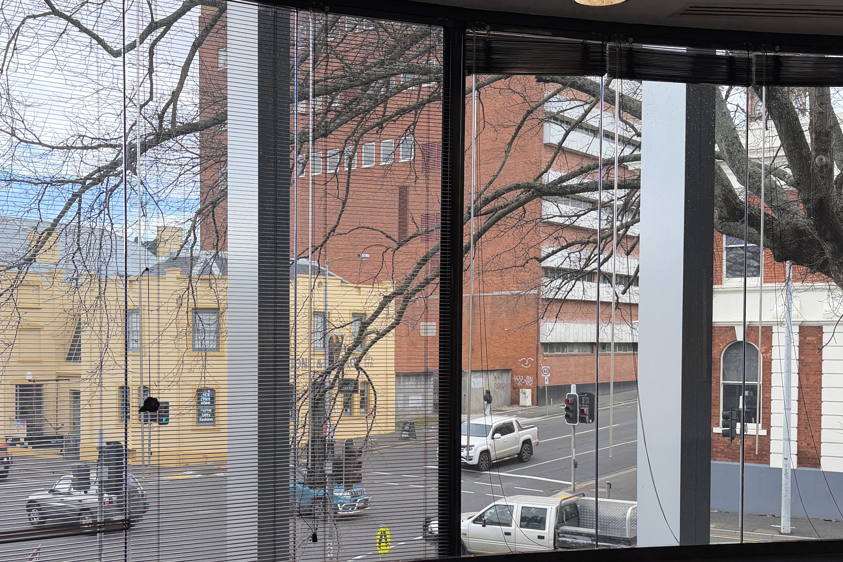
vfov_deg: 31.0
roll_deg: -0.2
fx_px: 1007
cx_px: 287
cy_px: 367
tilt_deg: -1.4
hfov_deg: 44.8
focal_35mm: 43
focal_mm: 6.76
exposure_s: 1/168
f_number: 1.78
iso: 64
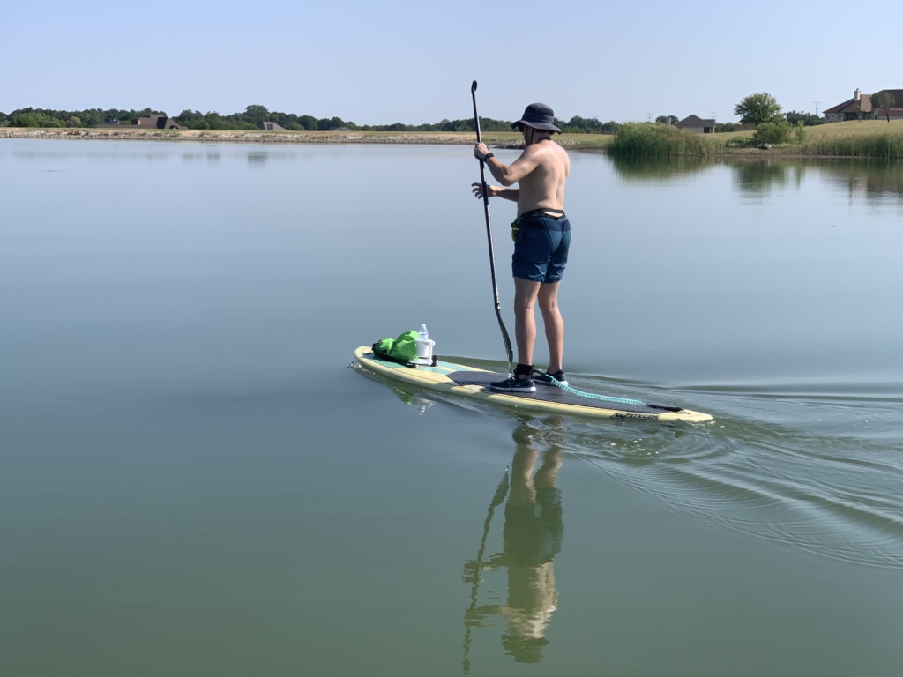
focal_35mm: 52
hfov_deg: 36.8
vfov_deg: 28.0
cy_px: 338
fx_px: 1356
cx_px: 452
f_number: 2.4
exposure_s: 1/1261
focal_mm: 6
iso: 16
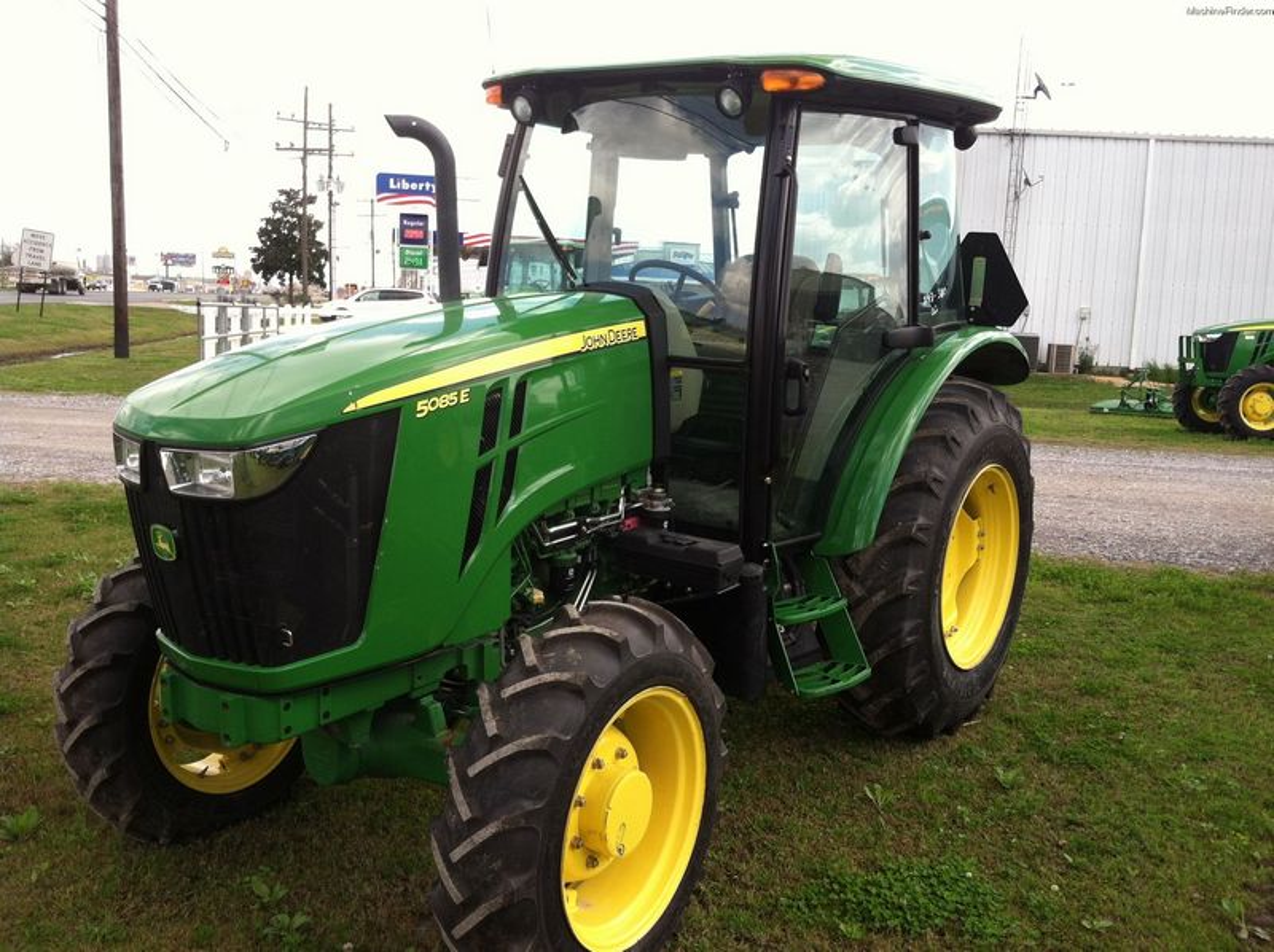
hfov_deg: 52.7
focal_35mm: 35
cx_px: 637
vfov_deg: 40.6
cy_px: 476
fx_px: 1287
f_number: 2.8
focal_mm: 3.85
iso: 80
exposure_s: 1/330
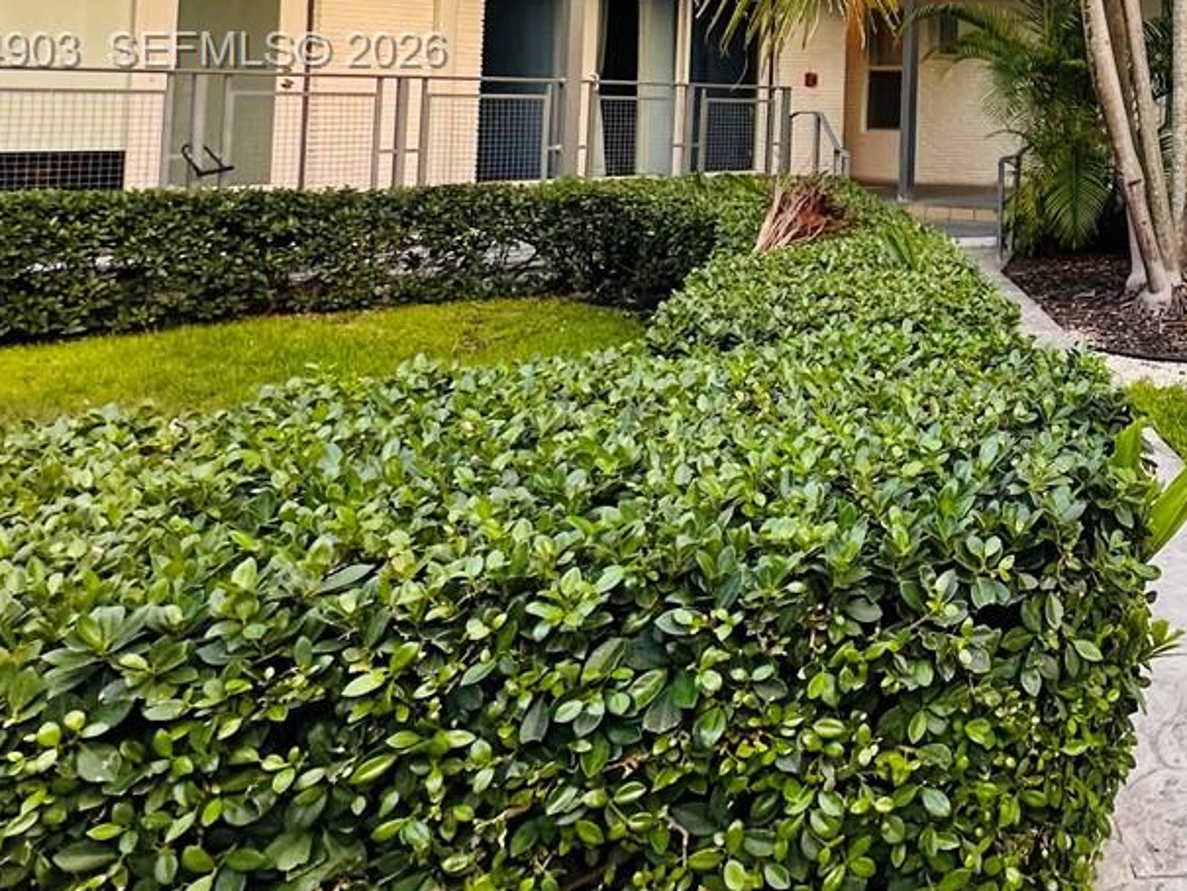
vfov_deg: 35.8
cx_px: 1405
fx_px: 1269
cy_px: 53
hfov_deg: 38.2
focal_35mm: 37
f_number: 2.2
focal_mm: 2.22
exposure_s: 1/99
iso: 80
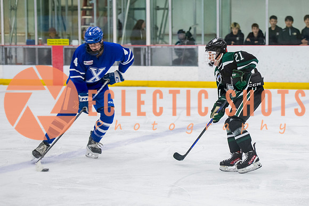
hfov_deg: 14.5
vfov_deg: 9.7
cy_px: 97
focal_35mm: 141
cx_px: 234
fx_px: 1212
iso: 2000
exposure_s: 1/640
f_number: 3.2
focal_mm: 90
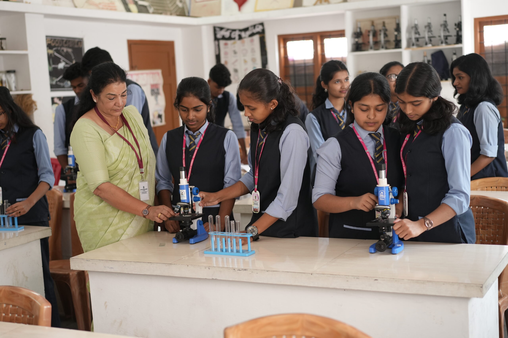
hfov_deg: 36.2
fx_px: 776
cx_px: 254
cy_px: 169
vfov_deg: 24.6
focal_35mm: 55
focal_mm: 55
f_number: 2.8
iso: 1000
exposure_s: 1/100
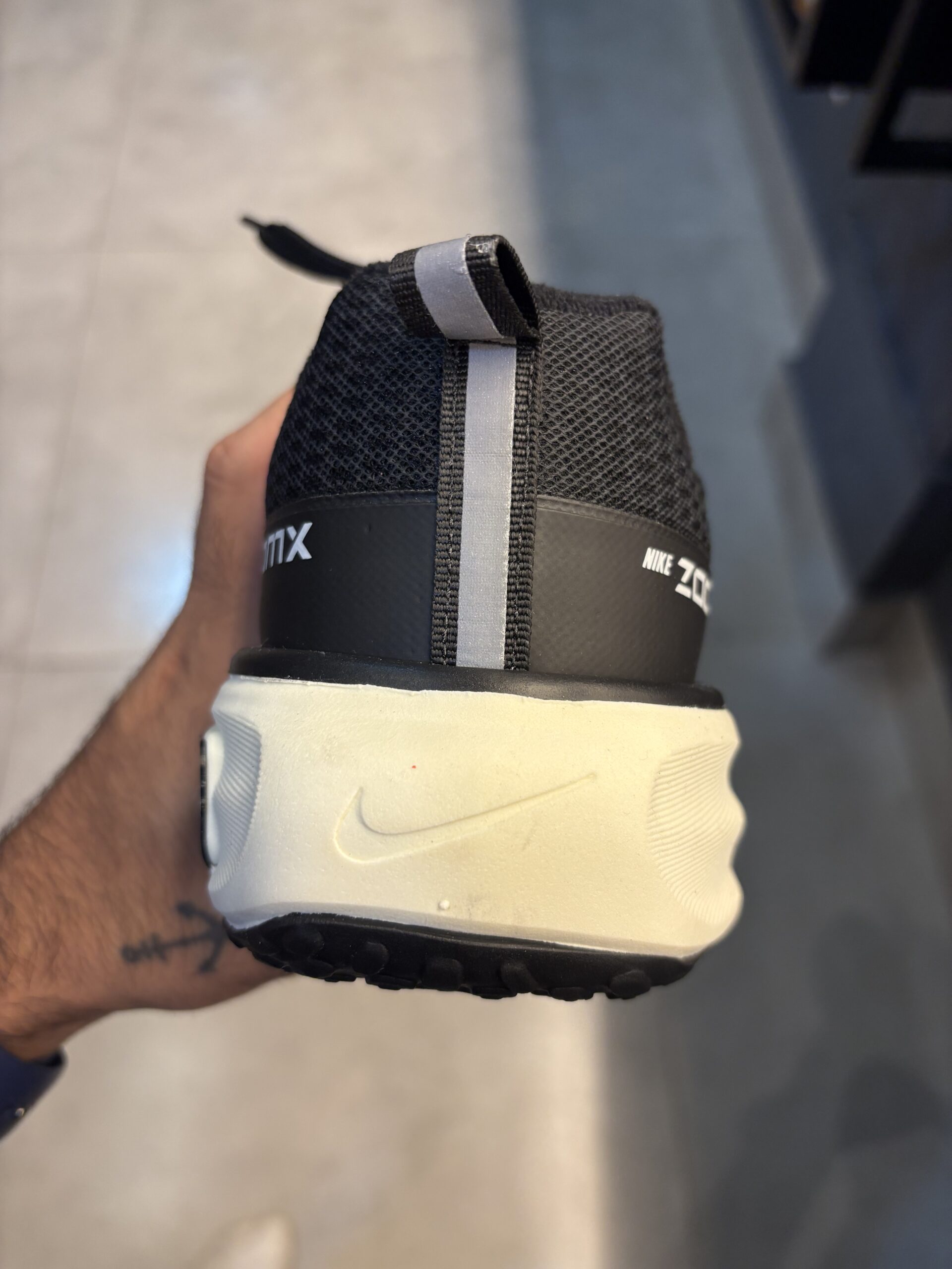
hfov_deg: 53.1
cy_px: 634
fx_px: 953
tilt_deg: -60.6
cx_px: 476
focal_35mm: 26
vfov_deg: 67.3
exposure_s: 1/120
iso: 100
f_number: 1.6
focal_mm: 5.96
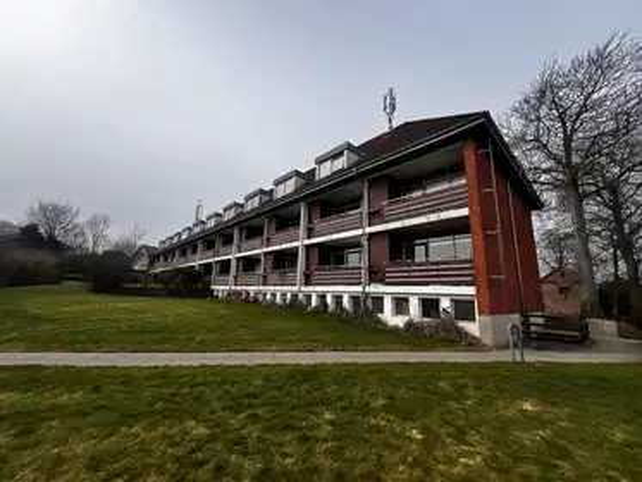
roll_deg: -1.9
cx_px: 321
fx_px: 241
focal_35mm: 13
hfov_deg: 106.2
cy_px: 241
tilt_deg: +12.0
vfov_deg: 89.9
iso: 32
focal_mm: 1.57
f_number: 1.8
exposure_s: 1/1119
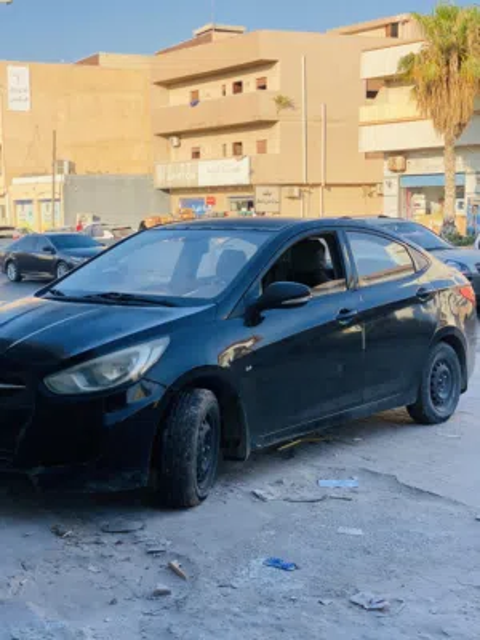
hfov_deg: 28.0
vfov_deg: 36.8
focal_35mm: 52
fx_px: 961
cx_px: 240
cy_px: 320
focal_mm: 6
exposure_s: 1/872
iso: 20
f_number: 2
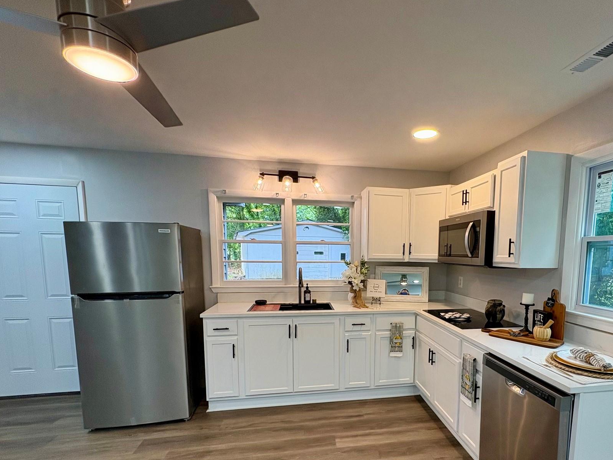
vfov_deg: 70.4
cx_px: 362
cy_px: 288
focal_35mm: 18
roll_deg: -0.5
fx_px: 319
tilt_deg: -5.8
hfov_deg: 86.8
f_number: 2.2
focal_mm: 2.22
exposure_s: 1/120
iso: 100
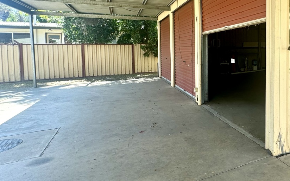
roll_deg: +0.0
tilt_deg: -0.4
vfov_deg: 45.3
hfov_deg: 61.3
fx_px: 213
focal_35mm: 27
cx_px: 242
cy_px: 60
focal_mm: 2.22
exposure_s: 1/181
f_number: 2.2
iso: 40
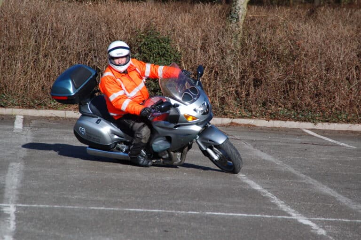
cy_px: 120
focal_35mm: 180
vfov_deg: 7.6
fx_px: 1804
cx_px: 180
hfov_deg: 11.4
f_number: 5.6
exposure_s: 1/500
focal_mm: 120
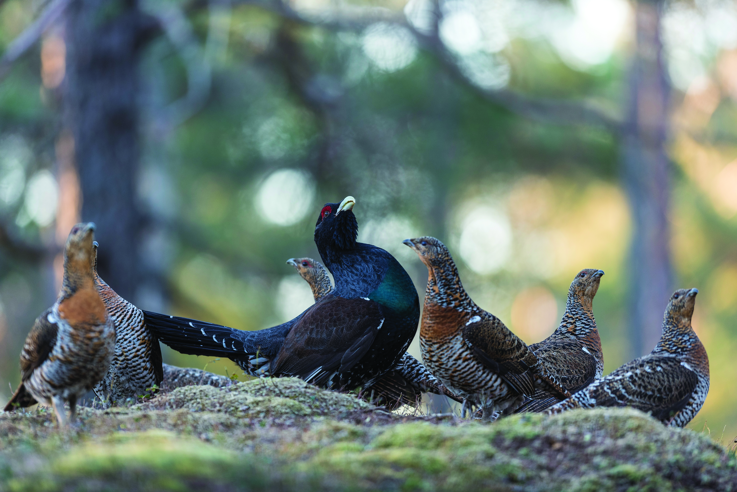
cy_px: 246
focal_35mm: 400
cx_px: 368
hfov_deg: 5.2
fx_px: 8192
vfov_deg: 3.4
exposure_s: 1/160
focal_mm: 400
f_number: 2.8
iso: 450
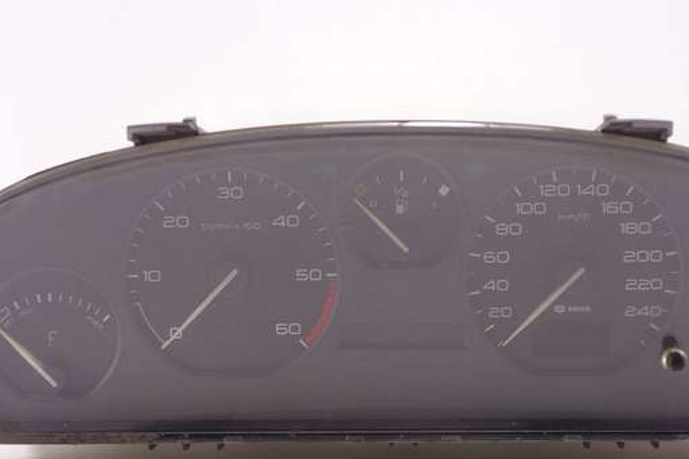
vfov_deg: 19.6
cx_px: 398
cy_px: 324
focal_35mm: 69
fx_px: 1320
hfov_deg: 29.2
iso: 200
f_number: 3.2
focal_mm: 17.18
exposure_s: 1/50
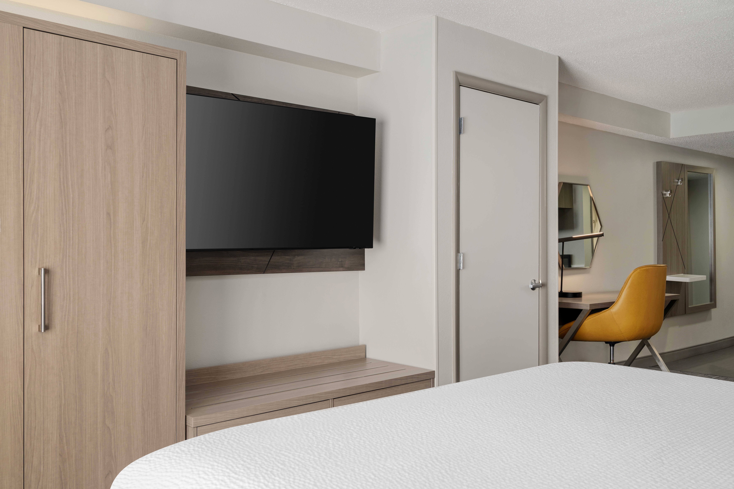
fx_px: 673
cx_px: 367
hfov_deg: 57.2
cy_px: 244
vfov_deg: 40.0
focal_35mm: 33
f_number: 8
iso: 200
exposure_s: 1/60
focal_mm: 33
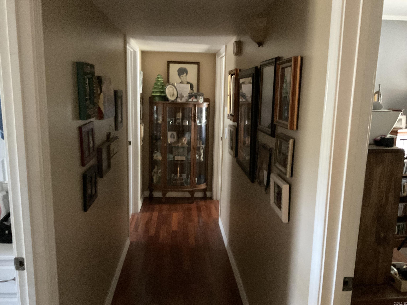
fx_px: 341
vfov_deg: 48.2
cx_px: 204
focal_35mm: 29
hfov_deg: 61.7
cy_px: 152
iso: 640
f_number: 1.8
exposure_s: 1/23
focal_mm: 3
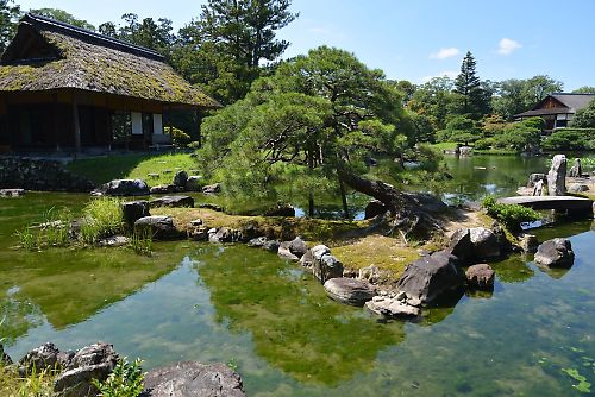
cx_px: 298
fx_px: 397
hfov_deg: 73.7
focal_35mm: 24
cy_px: 198
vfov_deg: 53.2
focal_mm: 24
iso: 100
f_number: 6.3
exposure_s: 1/250
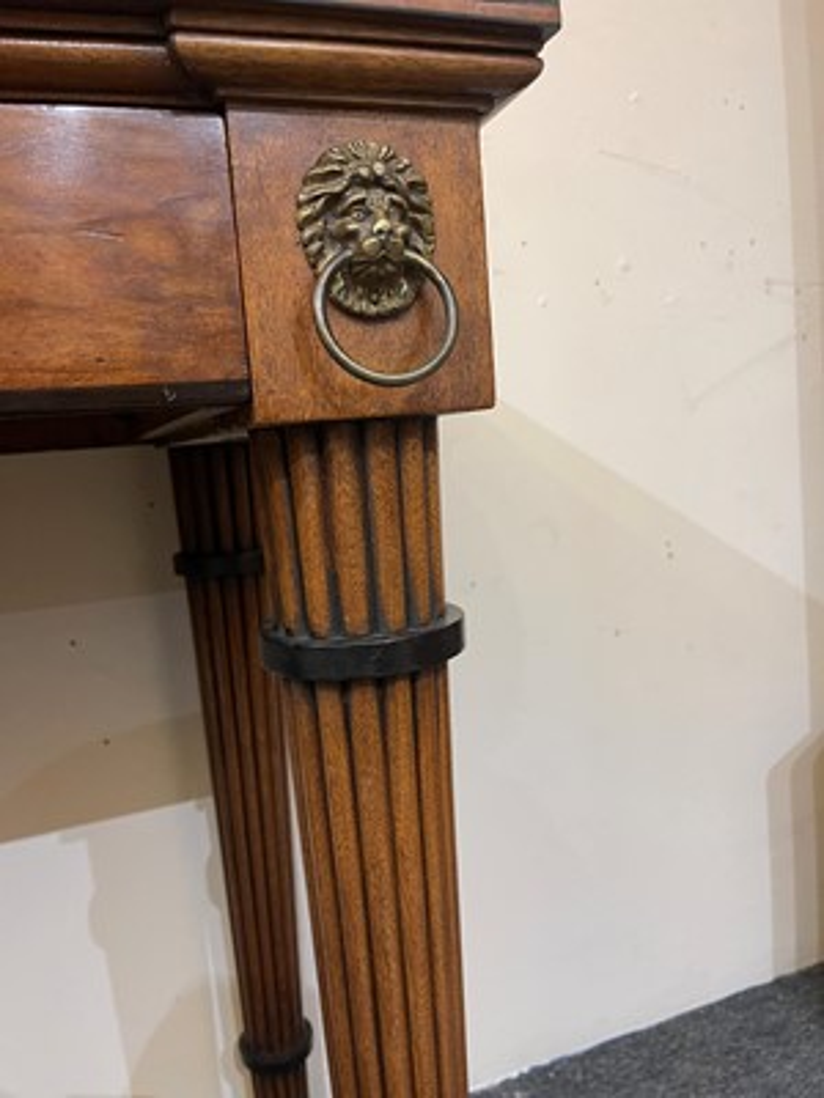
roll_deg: +4.8
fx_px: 793
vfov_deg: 69.4
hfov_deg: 54.9
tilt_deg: -5.2
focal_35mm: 25
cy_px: 549
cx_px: 412
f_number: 1.6
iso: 250
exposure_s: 1/50
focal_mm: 5.1
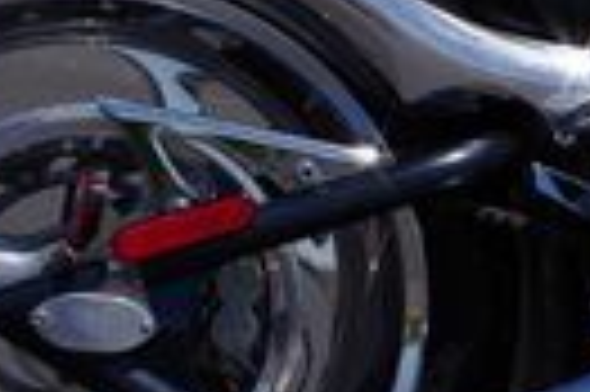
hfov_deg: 11.6
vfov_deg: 8.2
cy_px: -29
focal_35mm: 166
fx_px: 2717
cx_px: 1013
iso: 200
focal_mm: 23.13
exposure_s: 1/640
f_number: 9
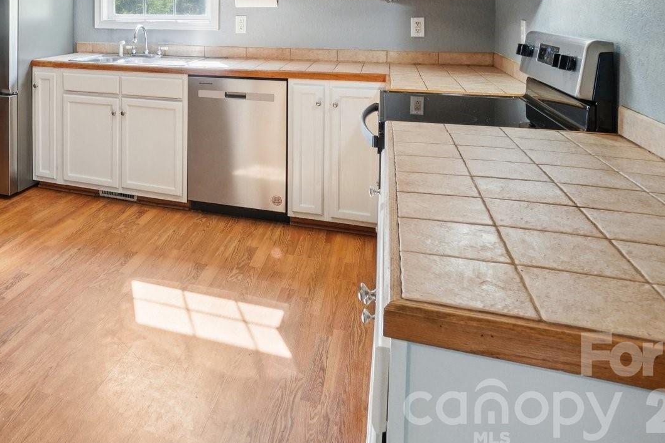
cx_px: 138
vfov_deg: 40.8
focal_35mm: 29
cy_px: 27
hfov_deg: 59.0
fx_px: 536
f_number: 8
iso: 400
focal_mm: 10
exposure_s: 1/30
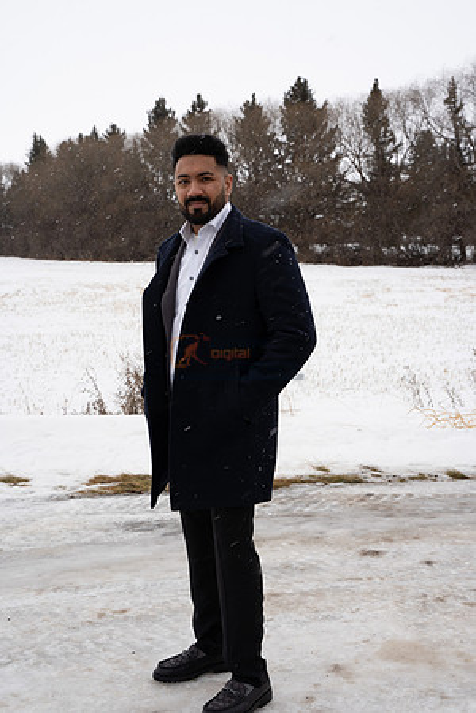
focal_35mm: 47
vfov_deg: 41.9
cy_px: 356
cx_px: 238
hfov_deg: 28.6
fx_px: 932
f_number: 7.1
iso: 640
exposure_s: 1/320
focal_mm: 47
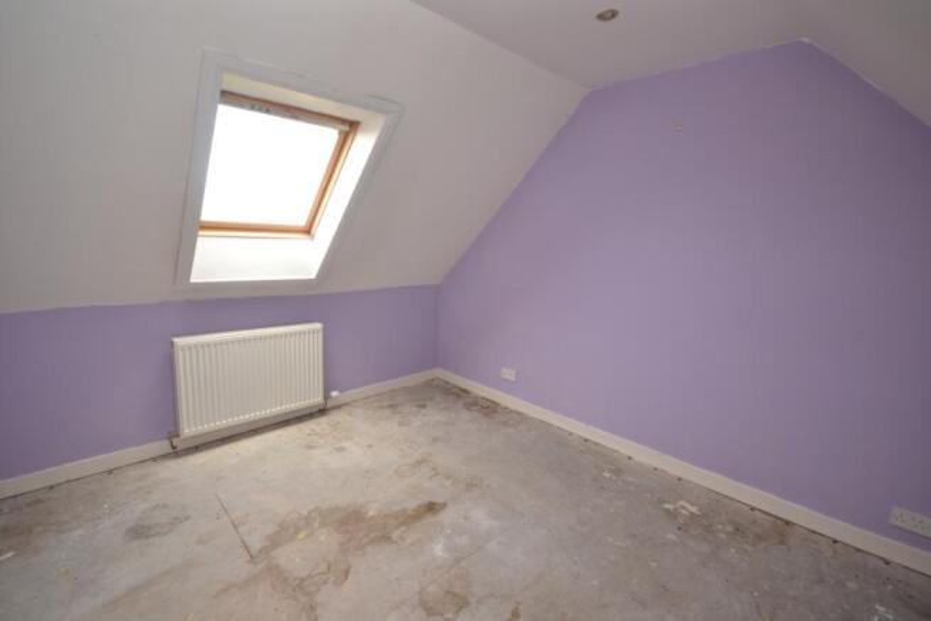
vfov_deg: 77.4
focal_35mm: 15
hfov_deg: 100.4
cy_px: 310
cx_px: 466
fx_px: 388
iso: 400
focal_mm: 10
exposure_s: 1/125
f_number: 5.6
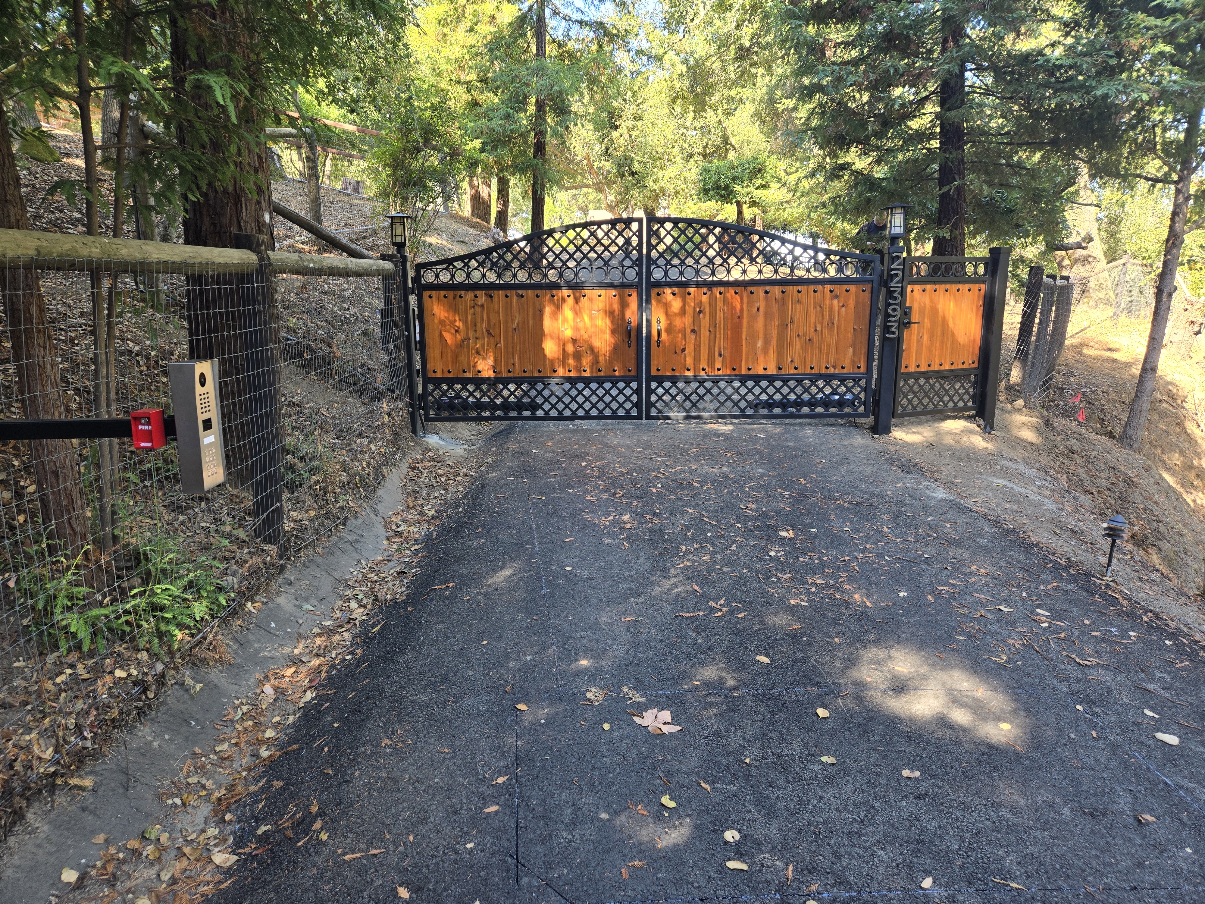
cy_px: 452
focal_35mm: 23
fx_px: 801
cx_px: 602
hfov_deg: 73.9
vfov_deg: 58.9
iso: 80
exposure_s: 1/180
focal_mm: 5.4
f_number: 1.8
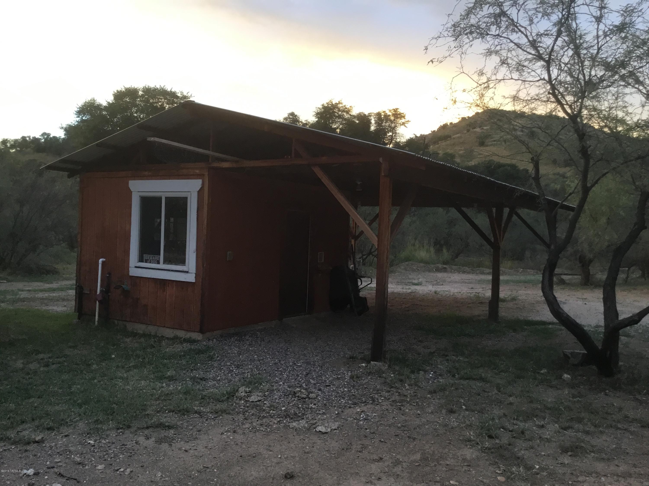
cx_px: 324
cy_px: 243
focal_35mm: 31
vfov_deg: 45.4
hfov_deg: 58.4
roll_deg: -1.8
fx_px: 581
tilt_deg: -0.2
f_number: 2.4
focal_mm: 3.3
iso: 32
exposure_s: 1/30
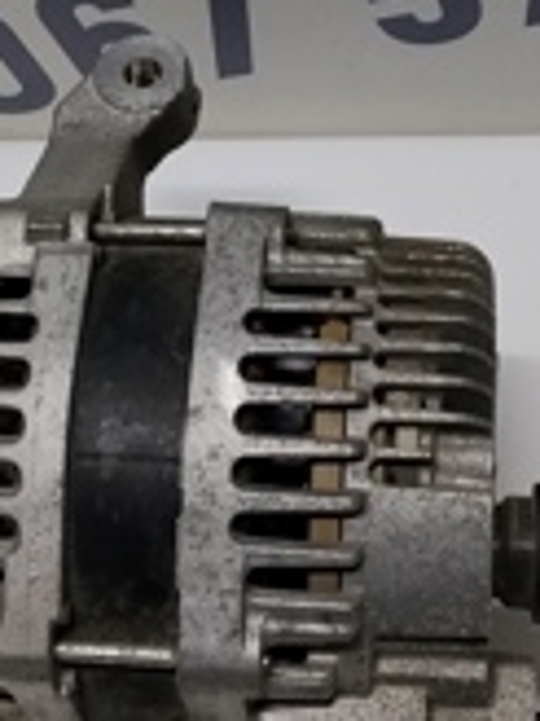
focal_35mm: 85
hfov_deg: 17.3
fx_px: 1768
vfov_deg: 23.0
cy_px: 317
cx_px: 206
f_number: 1.8
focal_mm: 3.96
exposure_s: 1/50
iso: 320
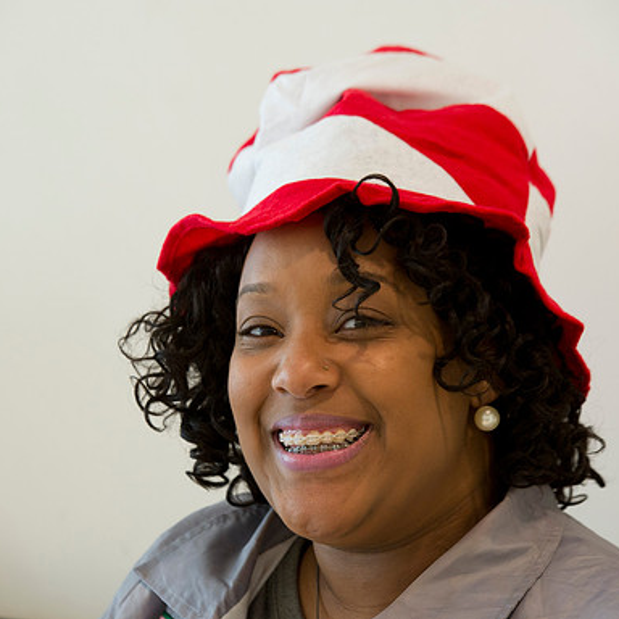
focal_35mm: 199
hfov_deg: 8.8
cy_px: 310
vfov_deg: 8.8
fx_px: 4026
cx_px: 297
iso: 1250
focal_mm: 155
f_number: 5
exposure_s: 1/60
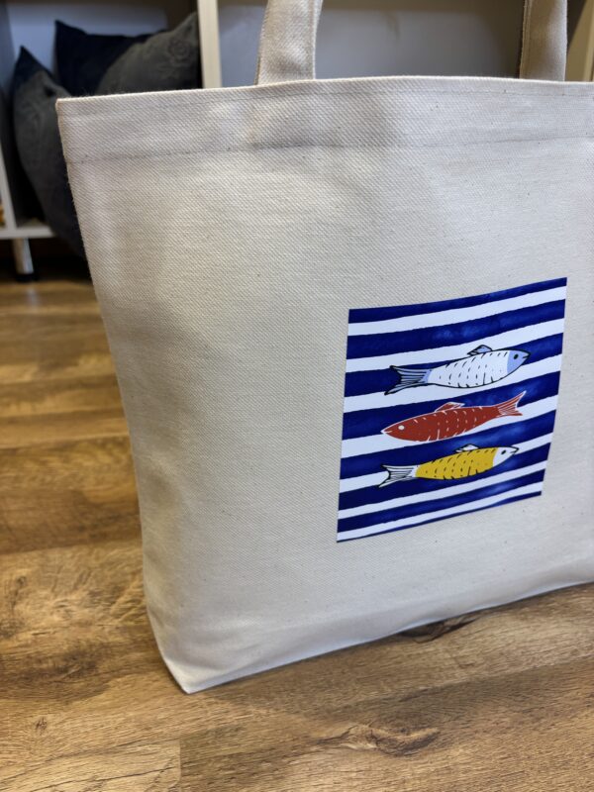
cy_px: 396
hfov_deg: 53.1
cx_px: 297
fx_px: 595
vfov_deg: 67.3
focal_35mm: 26
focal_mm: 5.96
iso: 125
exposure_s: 1/100
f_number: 1.6
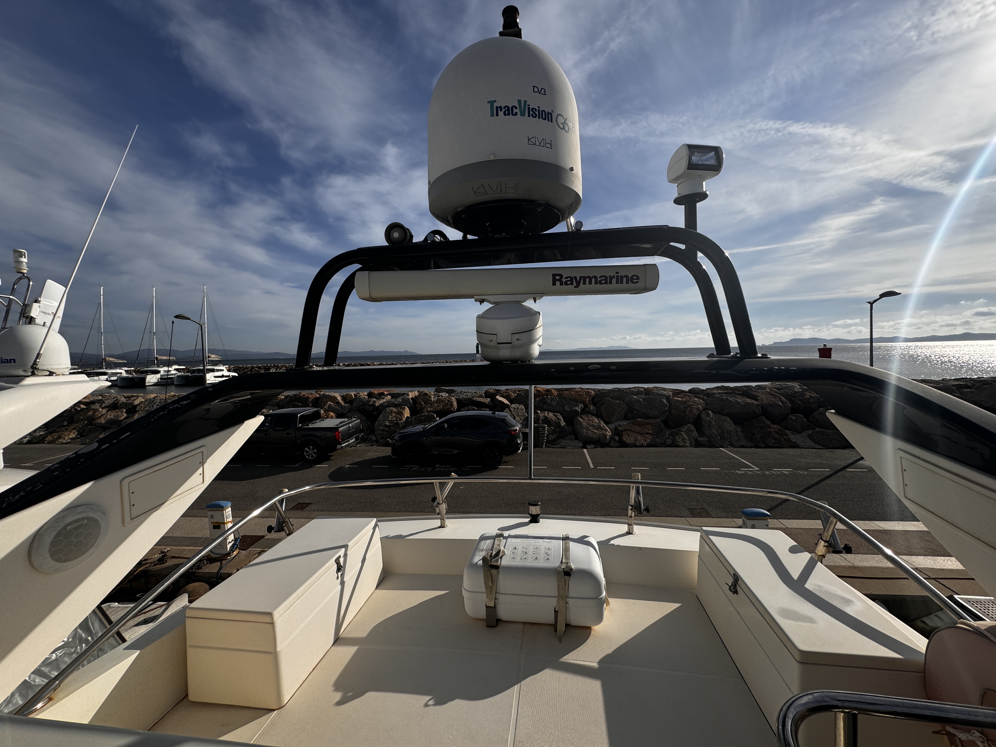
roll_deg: +1.1
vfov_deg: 85.7
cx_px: 498
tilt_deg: -1.5
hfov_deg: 102.1
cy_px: 374
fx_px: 403
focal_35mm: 14
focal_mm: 2.22
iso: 50
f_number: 2.2
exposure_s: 1/3390
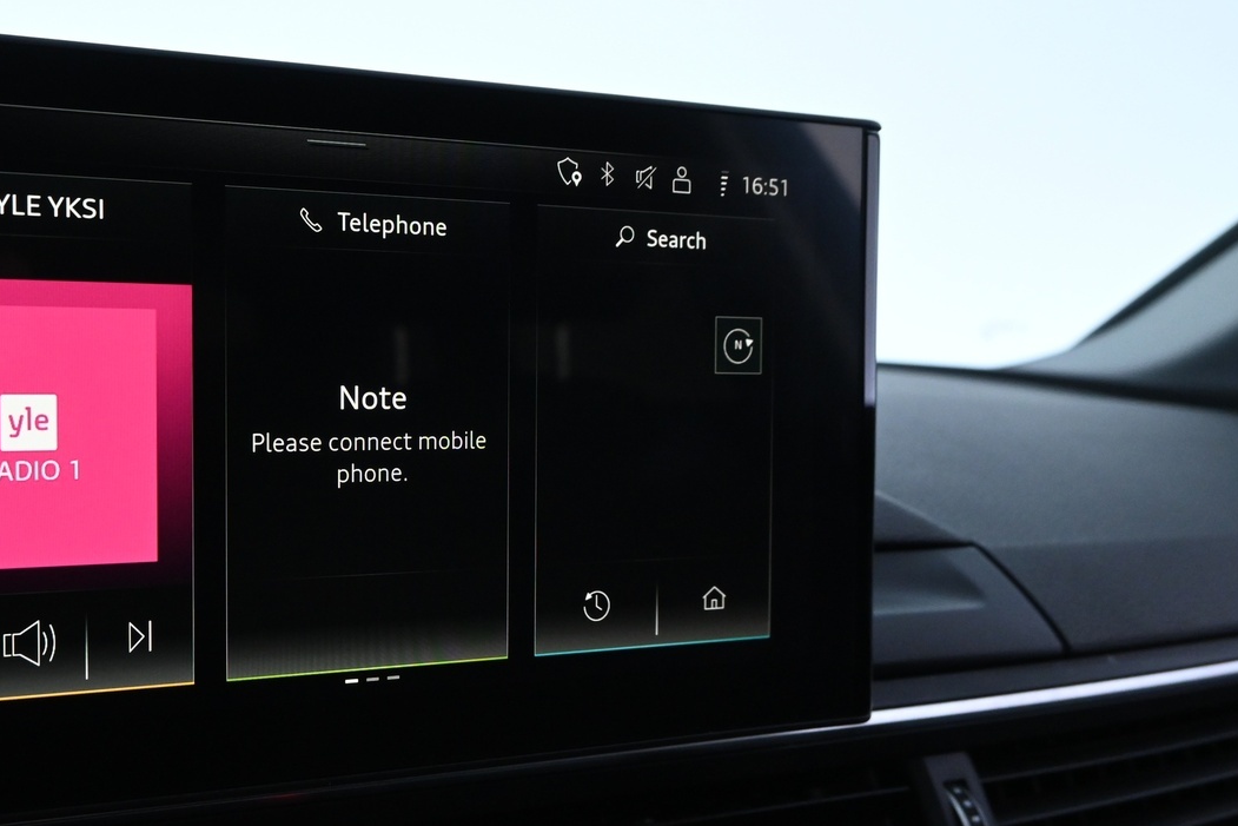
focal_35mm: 37
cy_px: 447
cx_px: 331
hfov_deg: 50.1
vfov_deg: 35.9
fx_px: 1272
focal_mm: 16
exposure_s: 1/25
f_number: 4.5
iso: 2000
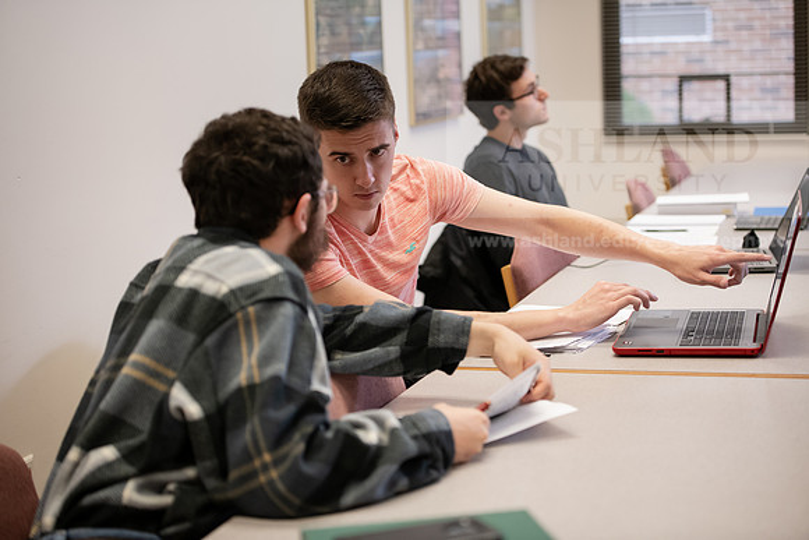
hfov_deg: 28.8
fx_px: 1573
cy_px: 270
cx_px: 404
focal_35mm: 70
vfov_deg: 19.5
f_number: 3.2
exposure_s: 1/200
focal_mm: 70
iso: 1600
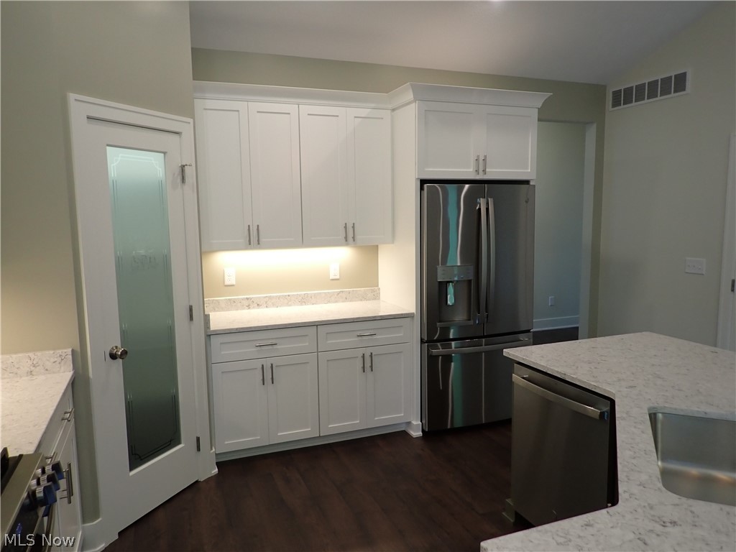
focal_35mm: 25
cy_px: 276
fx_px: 532
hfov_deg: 69.4
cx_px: 368
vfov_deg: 54.9
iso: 200
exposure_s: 1/100
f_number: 2
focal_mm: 4.5
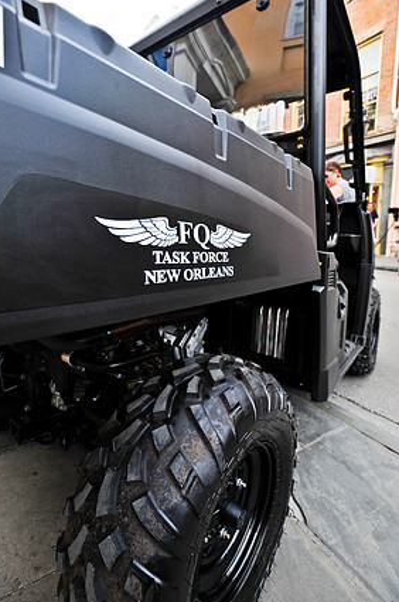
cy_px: 285
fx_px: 300
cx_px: 195
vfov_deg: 90.0
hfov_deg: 67.2
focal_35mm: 18
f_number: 5.6
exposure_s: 1/250
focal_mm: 17
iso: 320
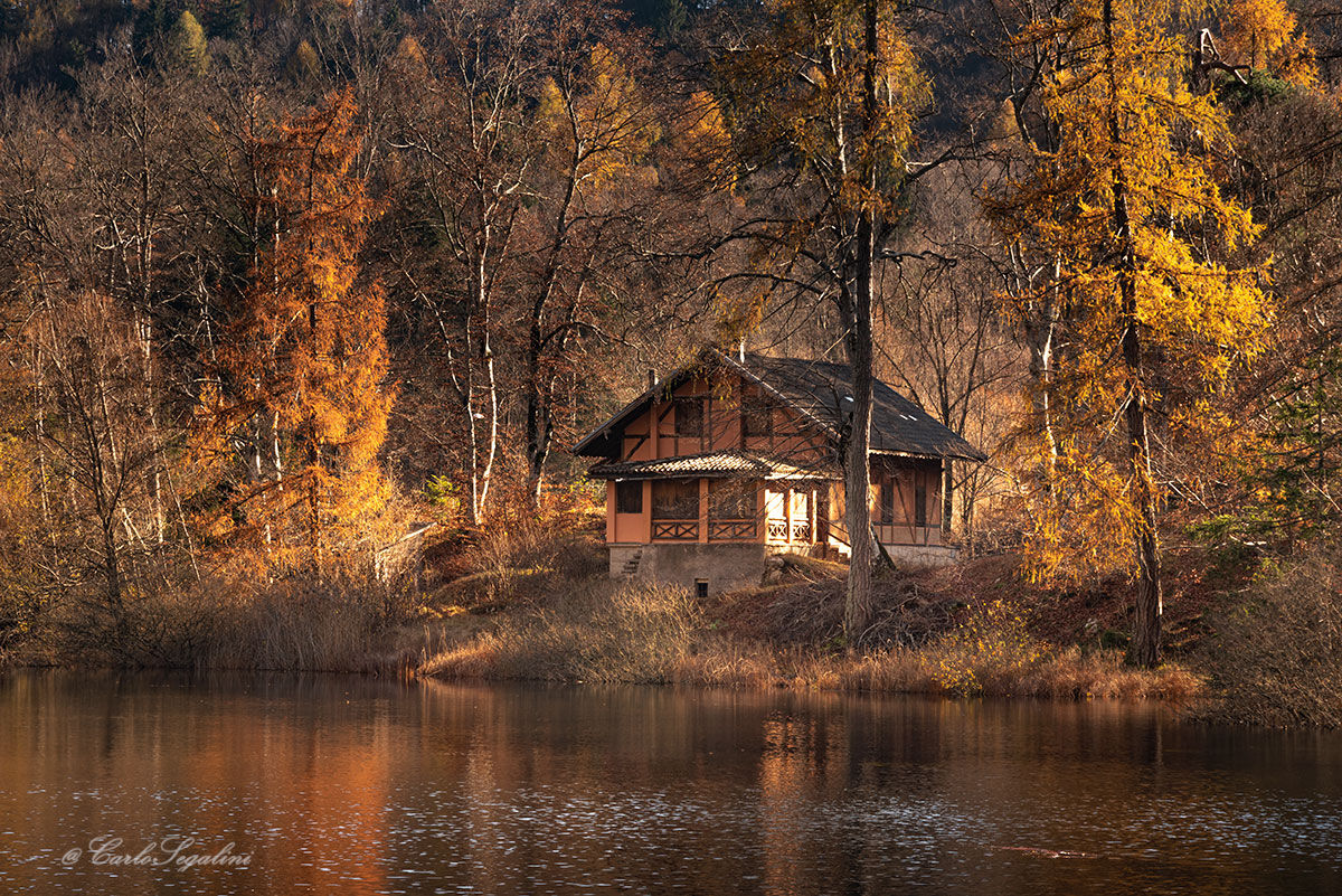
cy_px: 448
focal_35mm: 105
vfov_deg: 13.1
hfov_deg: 19.4
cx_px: 671
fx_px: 3915
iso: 100
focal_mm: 105
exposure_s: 1/60
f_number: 11
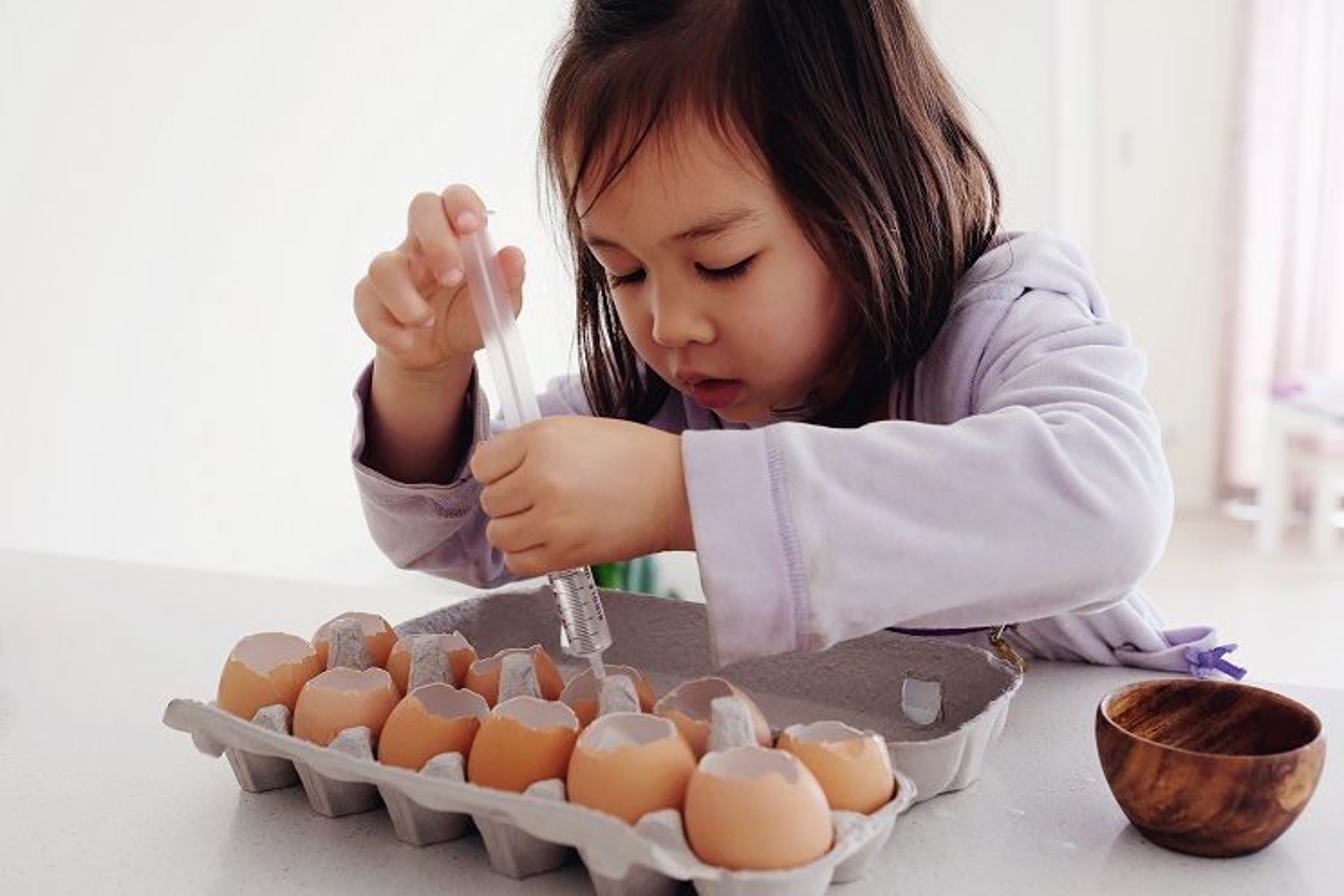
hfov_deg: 54.4
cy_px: 448
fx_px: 1307
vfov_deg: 37.9
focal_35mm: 35
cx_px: 672
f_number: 3.6
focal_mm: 23
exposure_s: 1/120
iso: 800
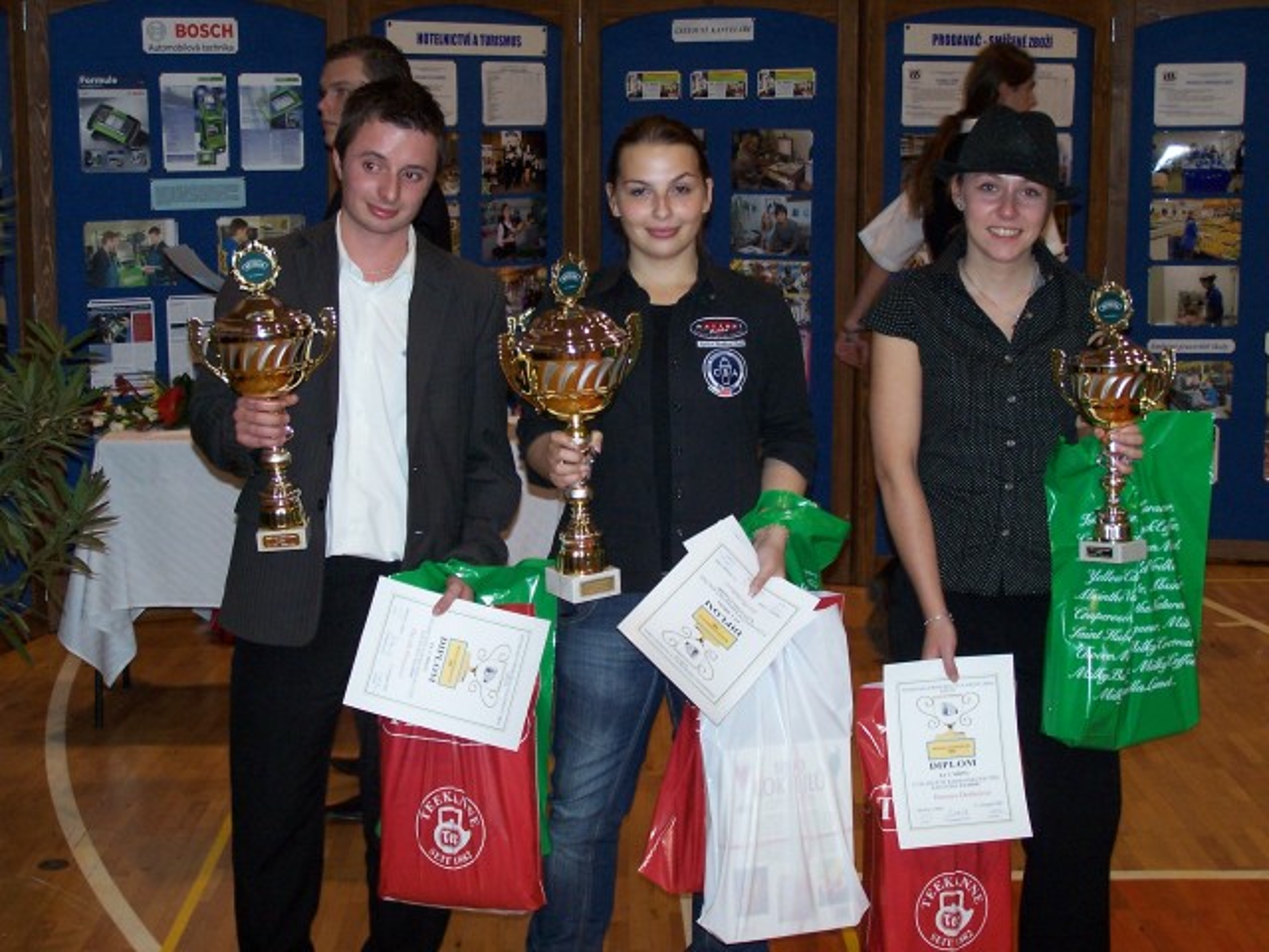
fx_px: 2163
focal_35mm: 59
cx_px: 634
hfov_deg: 32.7
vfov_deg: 24.8
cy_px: 476
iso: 140
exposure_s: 1/60
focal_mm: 9.8
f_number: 3.1
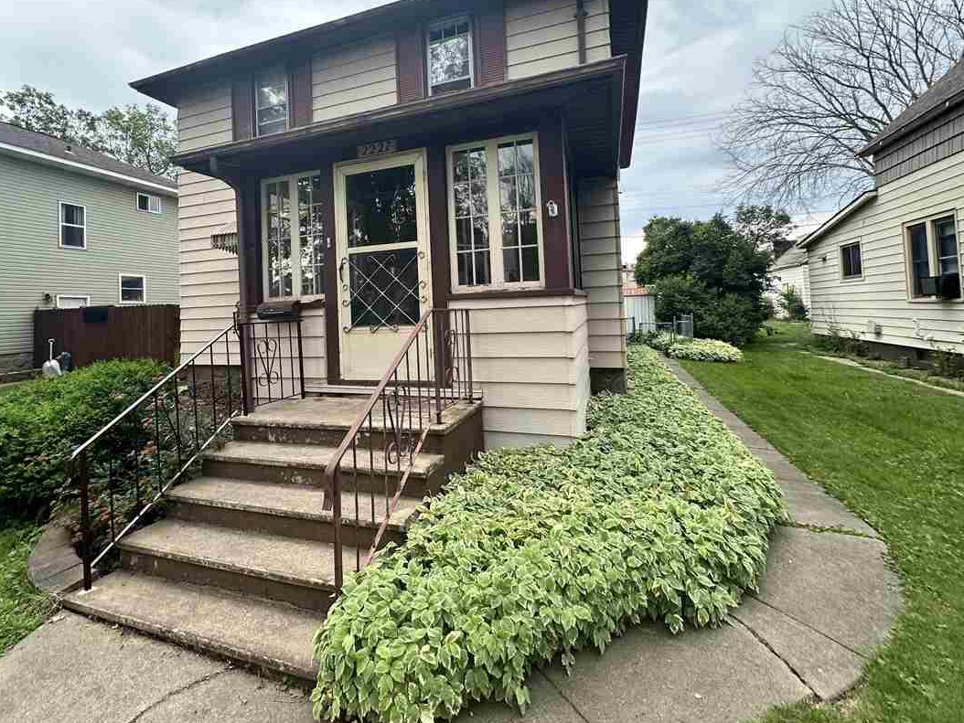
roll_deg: +1.5
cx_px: 430
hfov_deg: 90.7
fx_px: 474
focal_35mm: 17
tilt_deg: +1.7
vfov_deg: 74.0
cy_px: 293
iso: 40
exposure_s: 1/117
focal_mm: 2.22
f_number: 2.2
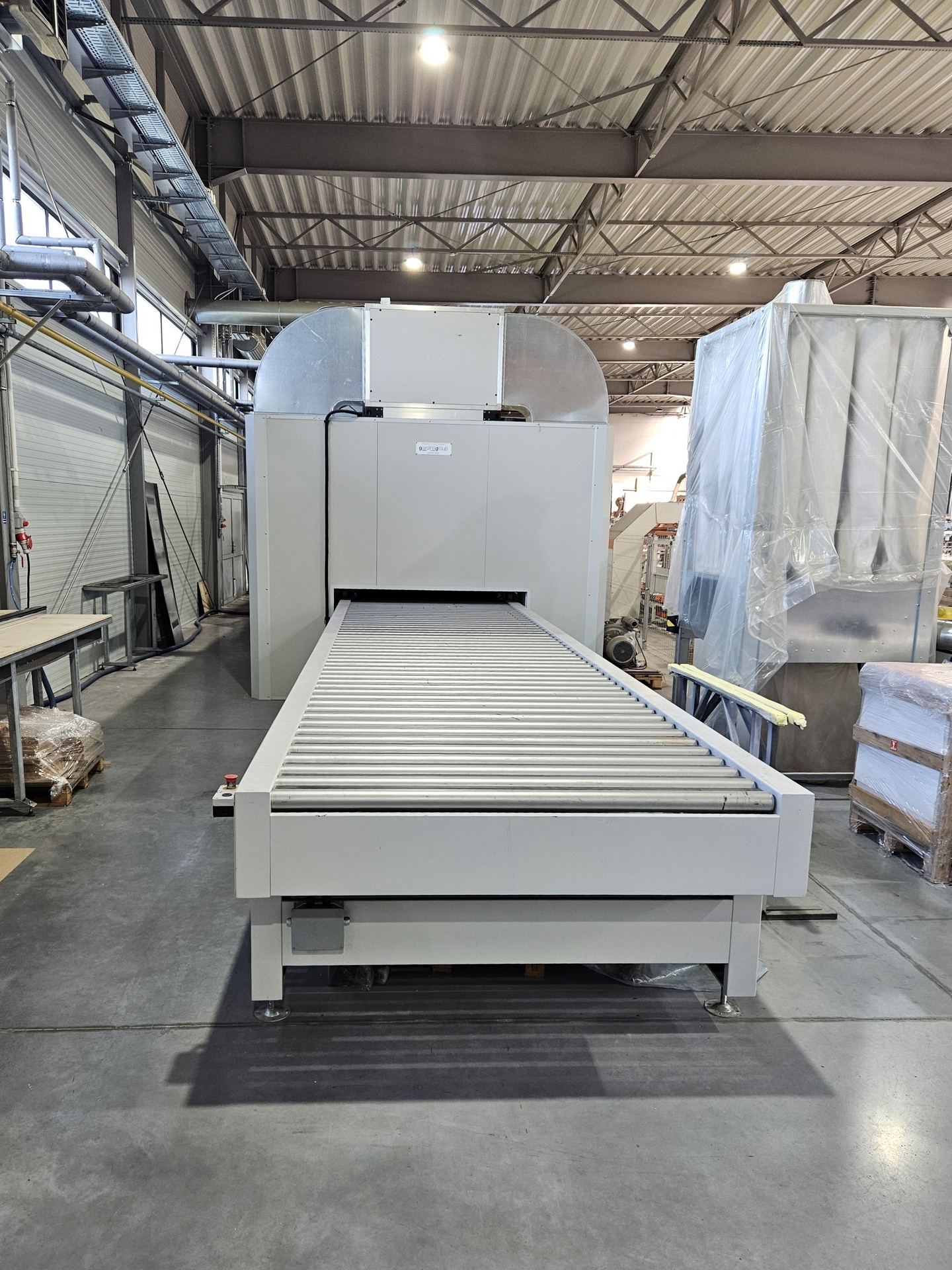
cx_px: 476
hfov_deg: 58.9
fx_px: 843
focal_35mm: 23
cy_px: 635
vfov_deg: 73.9
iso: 200
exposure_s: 1/100
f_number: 1.8
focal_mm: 5.4
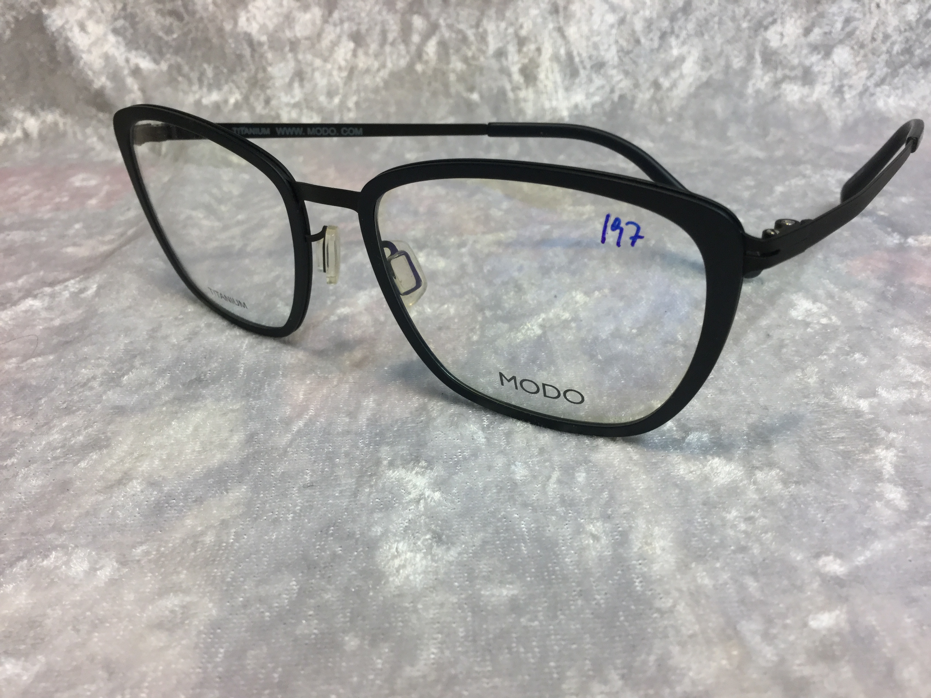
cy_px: 349
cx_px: 466
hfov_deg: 58.4
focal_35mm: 31
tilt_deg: -34.3
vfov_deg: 45.4
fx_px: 834
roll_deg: -1.9
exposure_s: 1/33
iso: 32
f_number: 2.4
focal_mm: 3.3
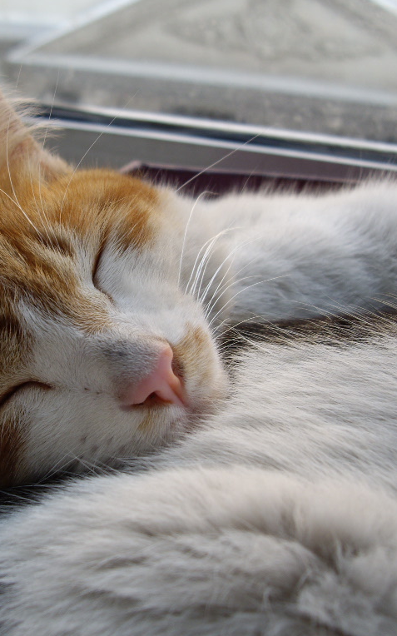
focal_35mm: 54
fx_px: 936
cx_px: 89
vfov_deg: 37.5
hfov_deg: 23.7
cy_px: 318
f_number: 2.8
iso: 100
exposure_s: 1/60
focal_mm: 7.9
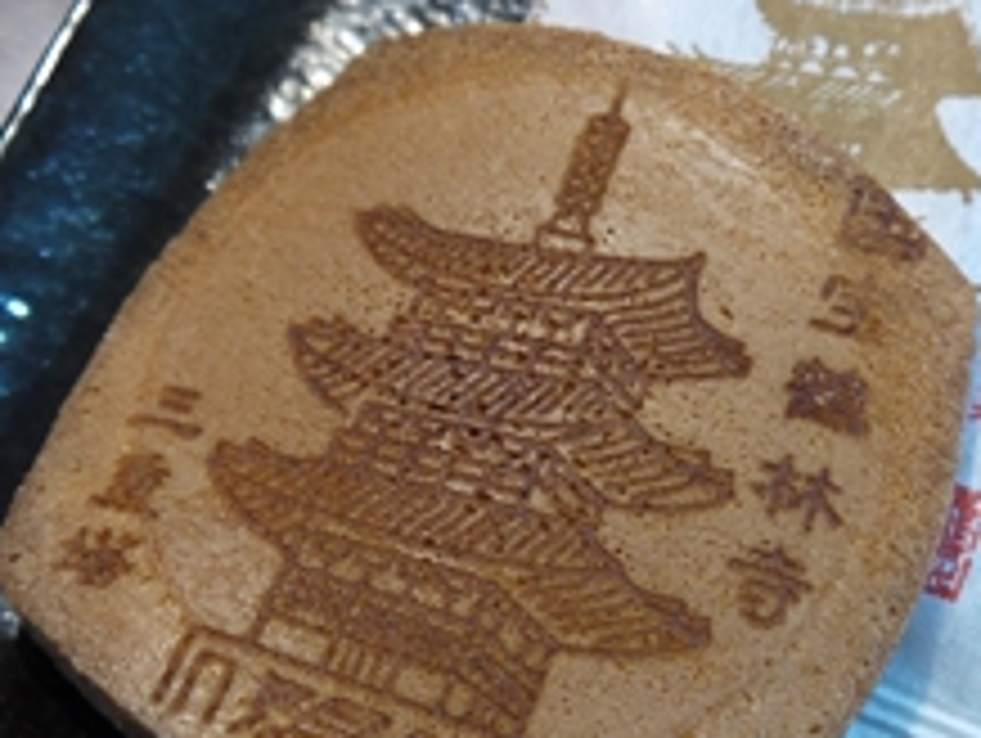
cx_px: 706
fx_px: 2185
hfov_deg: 25.1
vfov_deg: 19.2
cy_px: 371
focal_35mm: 77
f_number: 3.9
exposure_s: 1/13
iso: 400
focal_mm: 17
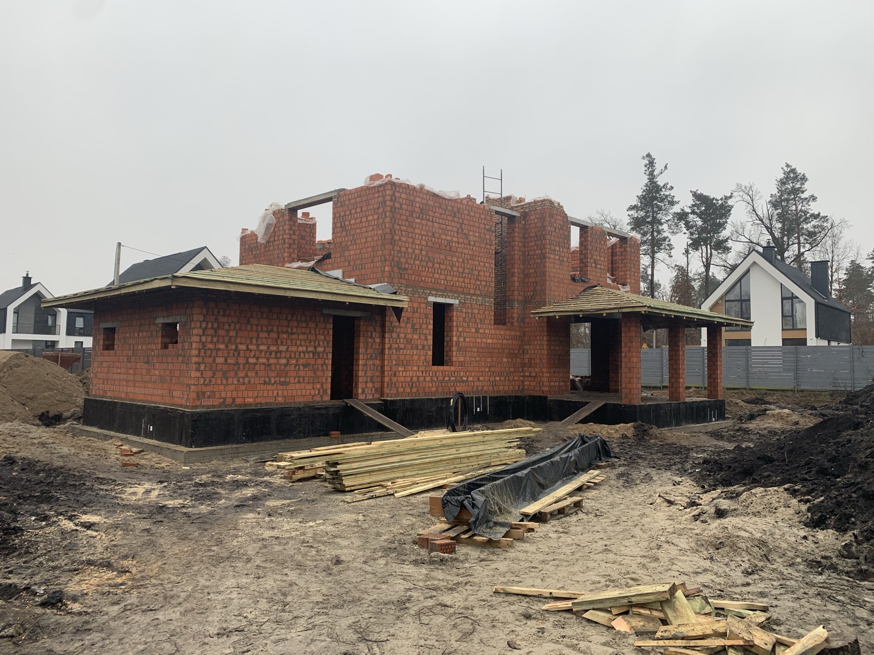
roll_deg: -1.1
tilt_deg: +4.1
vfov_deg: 53.1
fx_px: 656
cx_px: 437
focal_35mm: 26
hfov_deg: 67.3
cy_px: 328
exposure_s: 1/186
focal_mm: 4.25
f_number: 1.8
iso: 25
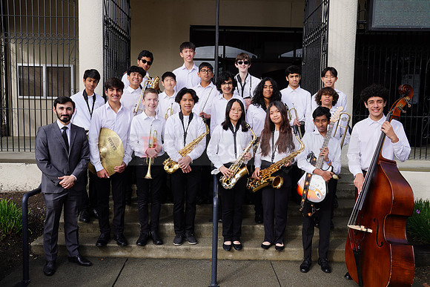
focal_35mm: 31
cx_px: 215
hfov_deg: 60.3
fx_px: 370
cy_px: 144
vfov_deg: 42.3
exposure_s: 1/200
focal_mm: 31
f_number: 9
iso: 100
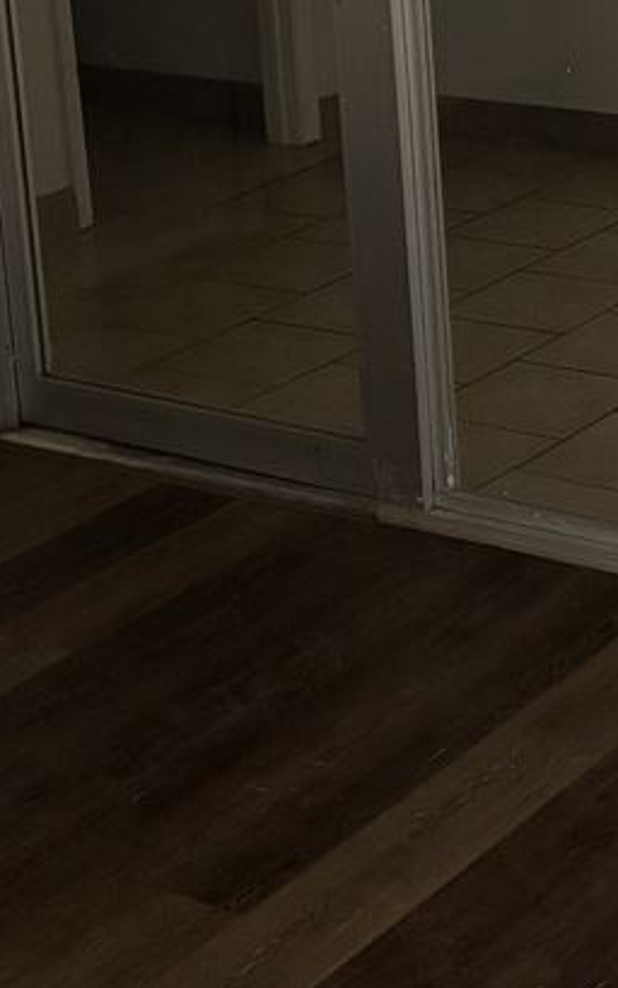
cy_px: 63
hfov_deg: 13.3
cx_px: 661
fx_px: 2611
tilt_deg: -13.0
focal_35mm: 97
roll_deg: +2.5
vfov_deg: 20.9
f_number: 1.6
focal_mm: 5.96
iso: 640
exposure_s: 1/37
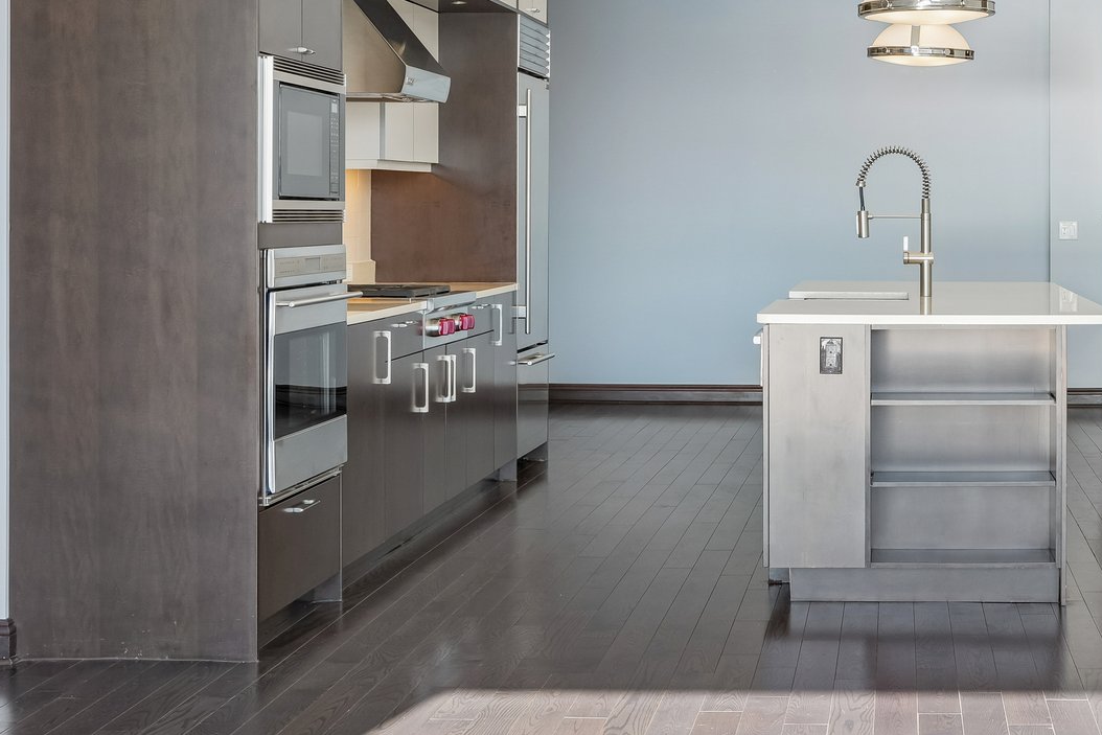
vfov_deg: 19.8
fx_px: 2082
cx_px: 912
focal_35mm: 68
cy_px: 162
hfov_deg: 28.9
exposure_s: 1/40
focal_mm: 35
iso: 160
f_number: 8
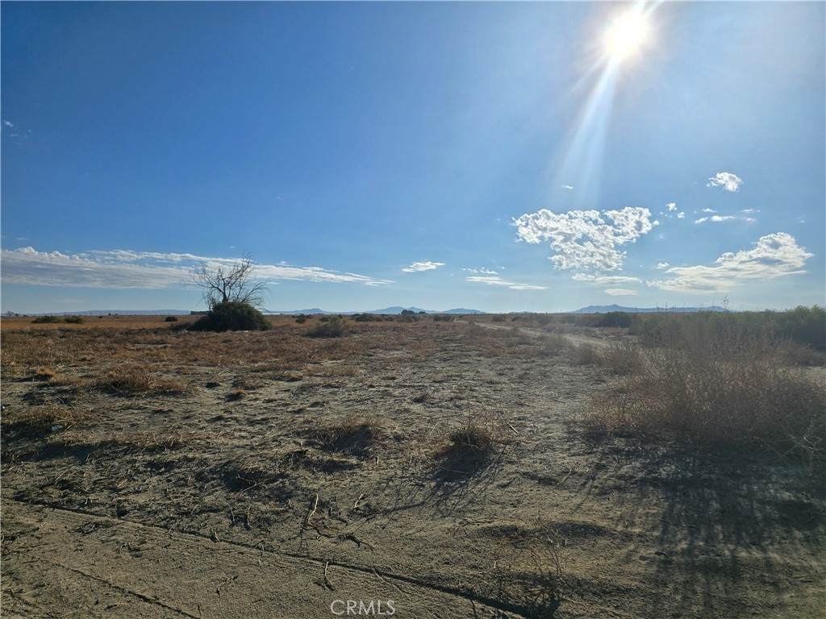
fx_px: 549
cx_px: 413
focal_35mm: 23
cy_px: 310
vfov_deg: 58.9
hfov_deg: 73.9
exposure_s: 1/2953
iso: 12
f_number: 1.7
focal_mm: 6.3
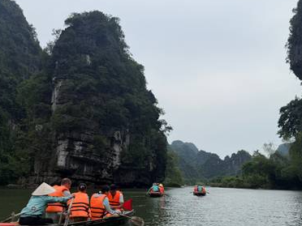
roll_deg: -1.0
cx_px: 132
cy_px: 109
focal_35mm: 31
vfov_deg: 45.4
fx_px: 270
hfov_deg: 58.2
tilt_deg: +16.7
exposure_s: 1/6711
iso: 80
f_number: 1.78
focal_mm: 6.76
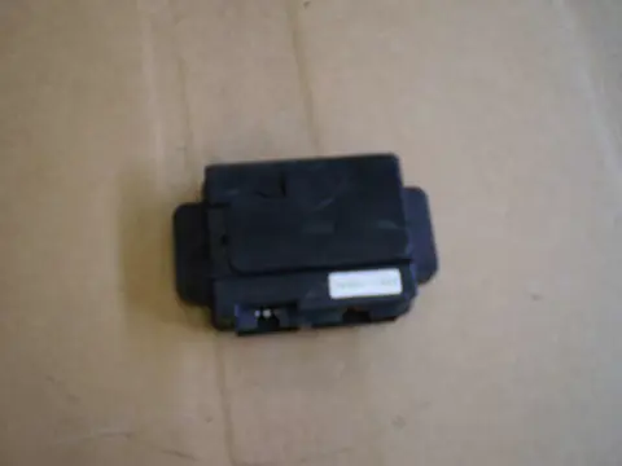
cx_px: 311
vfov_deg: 39.7
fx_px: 647
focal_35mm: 36
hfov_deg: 51.4
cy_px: 233
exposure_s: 1/25
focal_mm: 6.3
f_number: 3.1
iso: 125
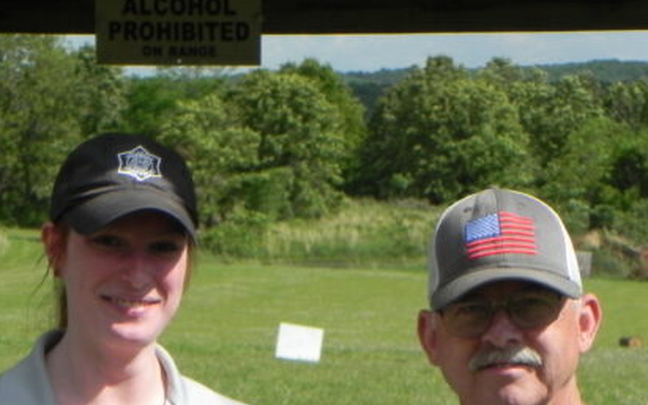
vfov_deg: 5.6
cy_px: 446
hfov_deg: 9.0
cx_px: 270
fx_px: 4098
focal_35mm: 232
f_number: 7.1
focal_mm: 20.8
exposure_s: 1/417
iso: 160
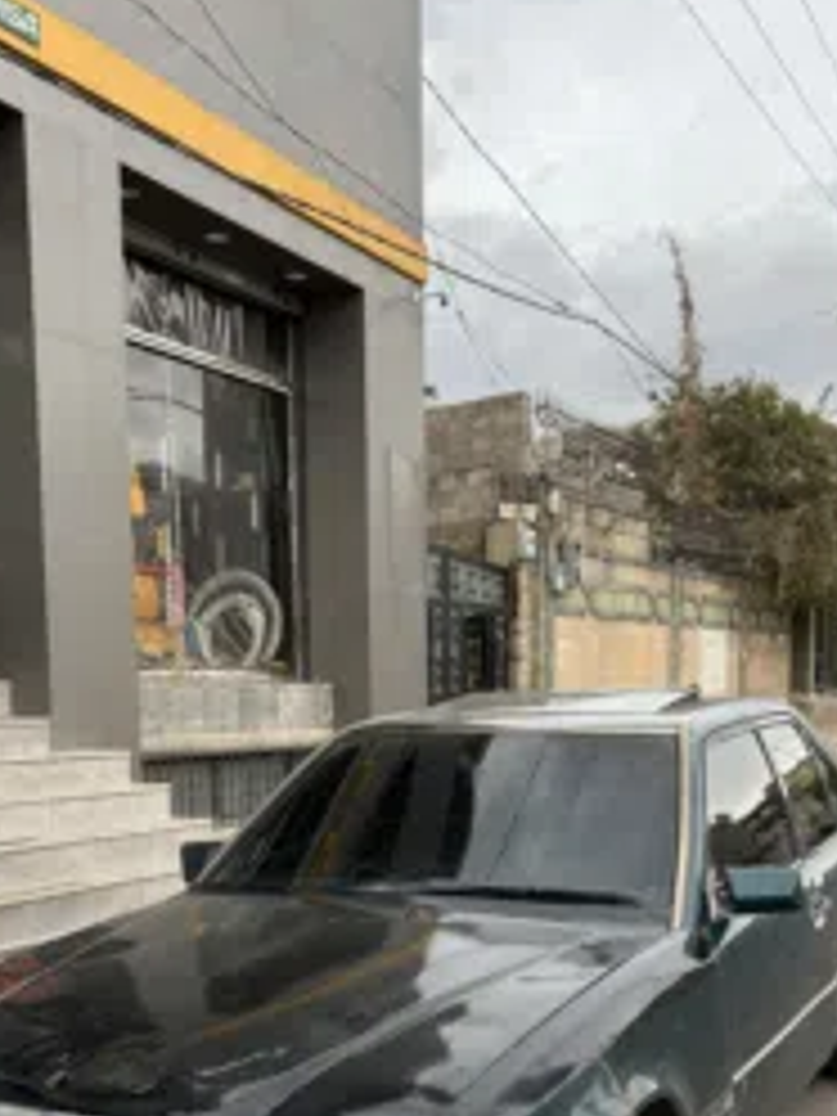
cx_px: 446
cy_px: 832
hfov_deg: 34.3
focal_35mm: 42
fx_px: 1354
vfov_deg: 43.4
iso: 40
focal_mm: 5.7
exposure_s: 1/274
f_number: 1.5
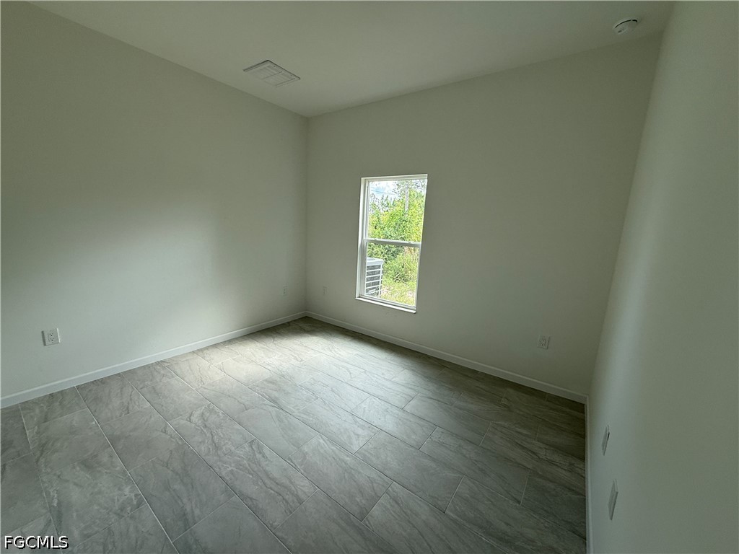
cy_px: 277
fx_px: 299
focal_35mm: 14
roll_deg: -2.9
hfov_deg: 102.1
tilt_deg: -8.5
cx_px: 370
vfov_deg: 85.7
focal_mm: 2.22
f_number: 2.2
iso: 64
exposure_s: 1/128
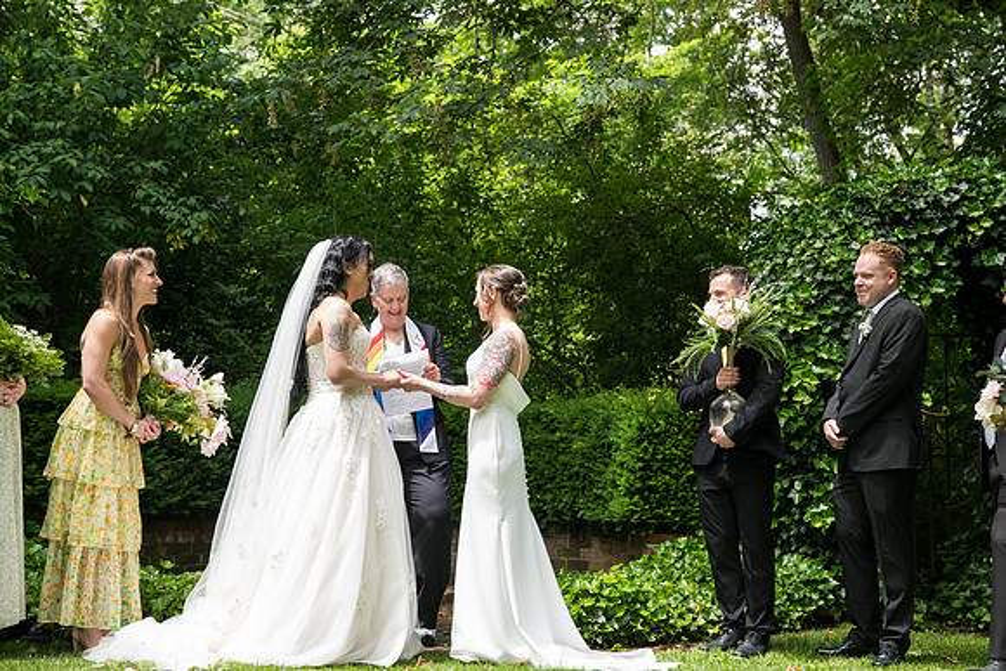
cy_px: 336
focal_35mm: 56
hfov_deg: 35.6
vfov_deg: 24.2
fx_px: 1565
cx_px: 503
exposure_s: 1/400
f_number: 5
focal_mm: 56
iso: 500
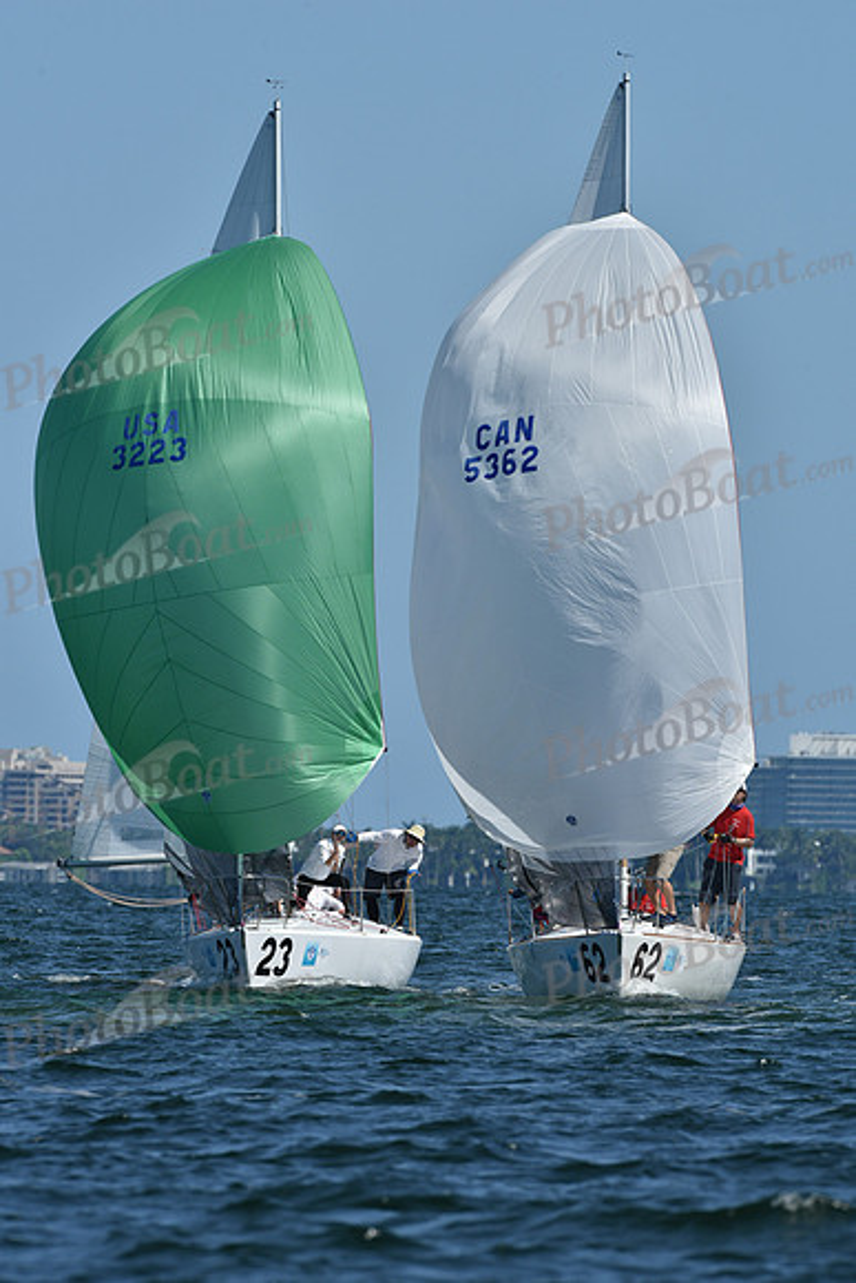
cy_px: 642
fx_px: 21386
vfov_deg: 3.4
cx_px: 428
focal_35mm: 600
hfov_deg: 2.3
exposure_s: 1/800
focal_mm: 600
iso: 250
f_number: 13
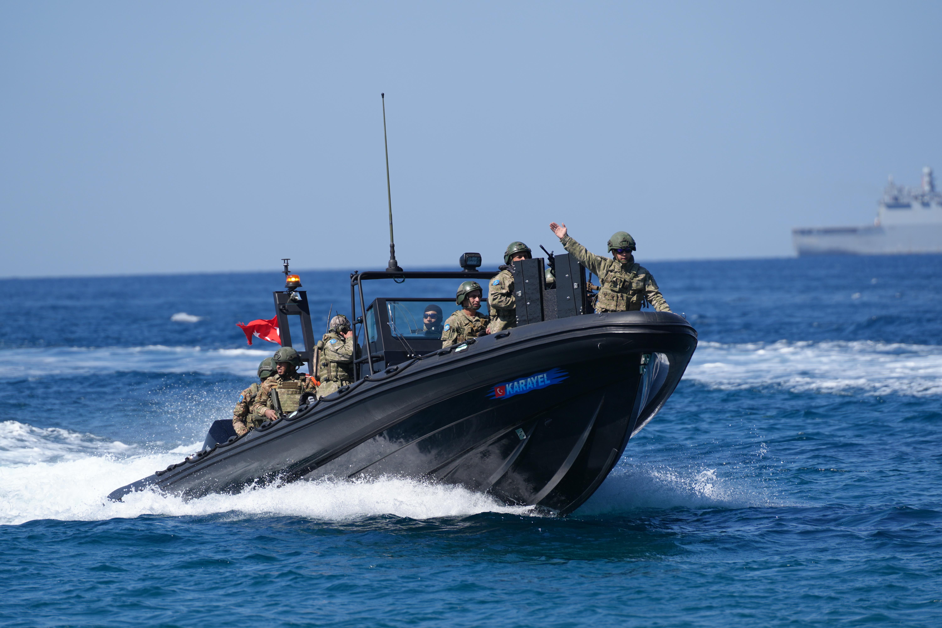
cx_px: 471
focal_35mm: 400
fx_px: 10466
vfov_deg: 3.4
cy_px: 314
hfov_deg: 5.2
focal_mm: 400
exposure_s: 1/1250
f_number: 5.6
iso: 250
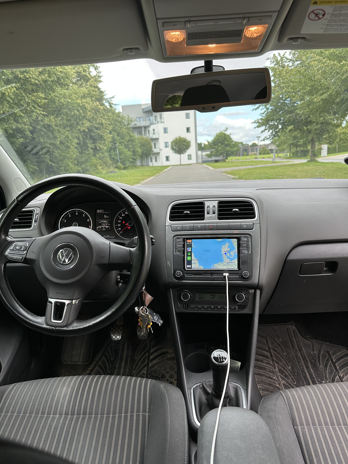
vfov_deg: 71.6
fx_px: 322
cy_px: 232
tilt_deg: -13.0
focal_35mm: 24
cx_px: 174
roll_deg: +2.7
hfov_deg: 56.8
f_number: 1.78
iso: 80
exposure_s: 1/366
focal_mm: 6.86
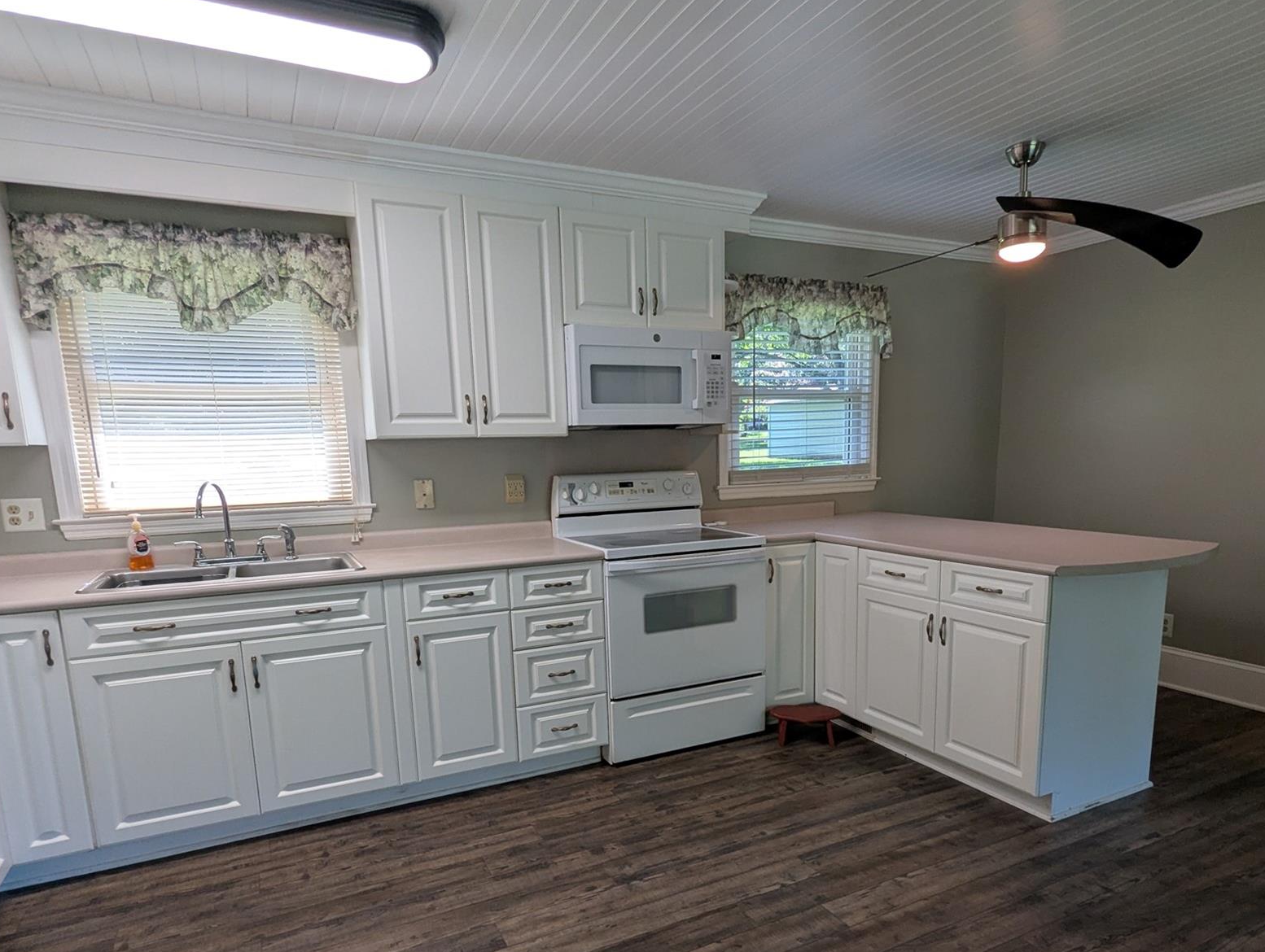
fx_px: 768
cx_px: 667
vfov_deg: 62.7
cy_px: 592
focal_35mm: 21
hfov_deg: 78.8
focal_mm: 2.35
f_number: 2.2
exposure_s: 1/120
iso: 77
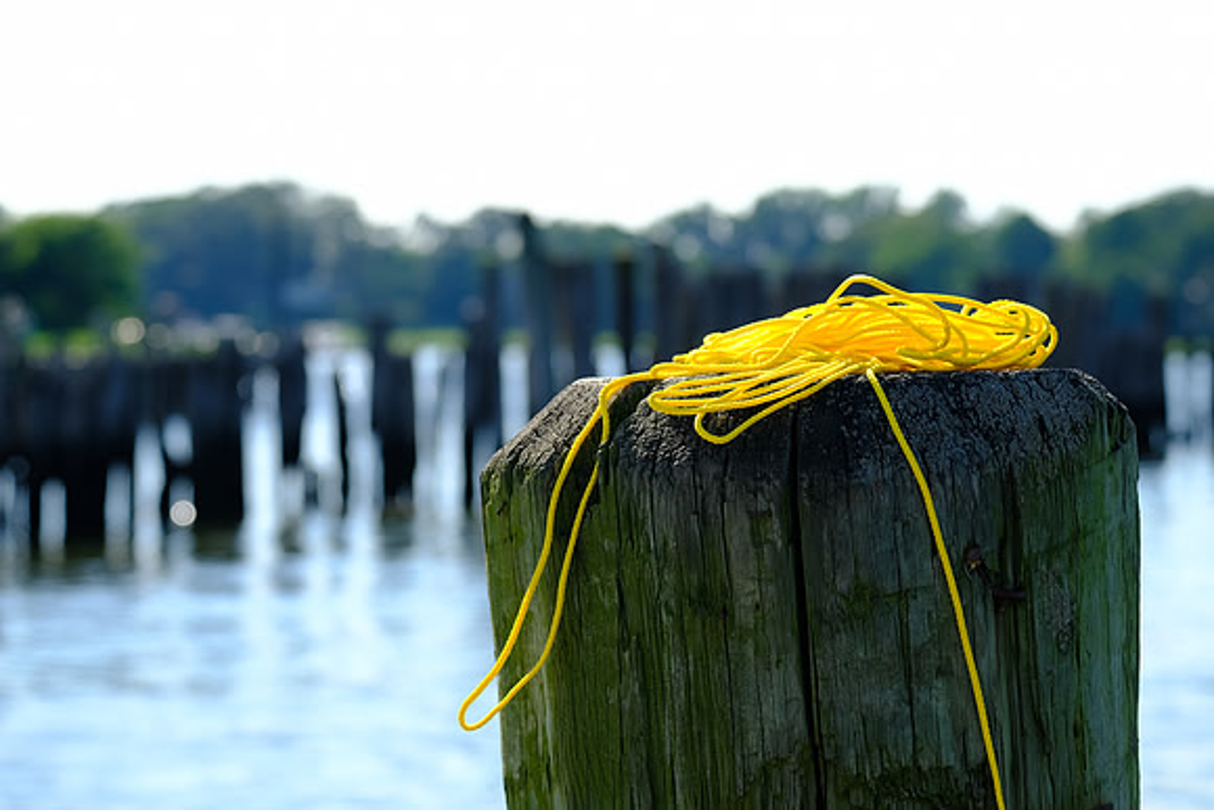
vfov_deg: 12.9
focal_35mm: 106
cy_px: 405
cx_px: 607
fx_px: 3575
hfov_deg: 19.3
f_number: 5.6
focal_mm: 70.5
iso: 200
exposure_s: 1/480
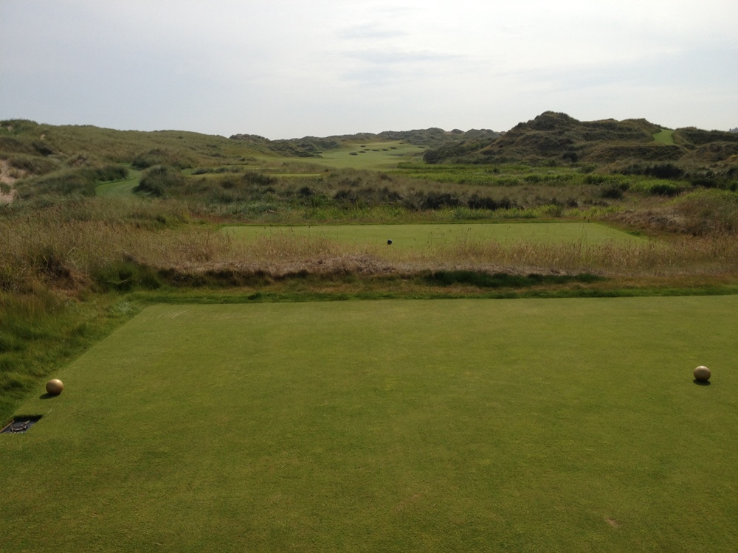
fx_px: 746
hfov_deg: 52.6
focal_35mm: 35
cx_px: 369
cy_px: 276
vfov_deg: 40.7
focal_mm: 4.28
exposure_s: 1/3067
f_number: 2.4
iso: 50
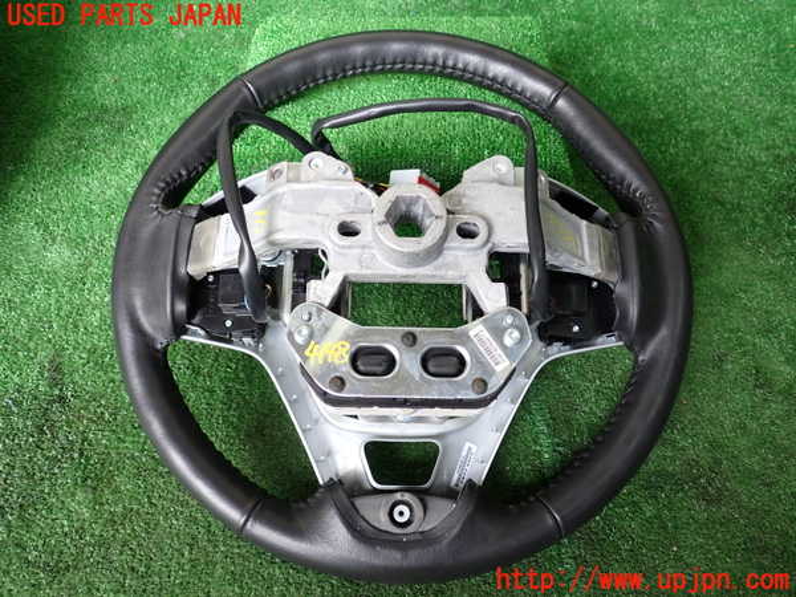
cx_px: 398
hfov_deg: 60.0
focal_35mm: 30
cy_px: 298
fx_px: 690
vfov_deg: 46.8
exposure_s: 1/80
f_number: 2.3
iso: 200
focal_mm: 5.4
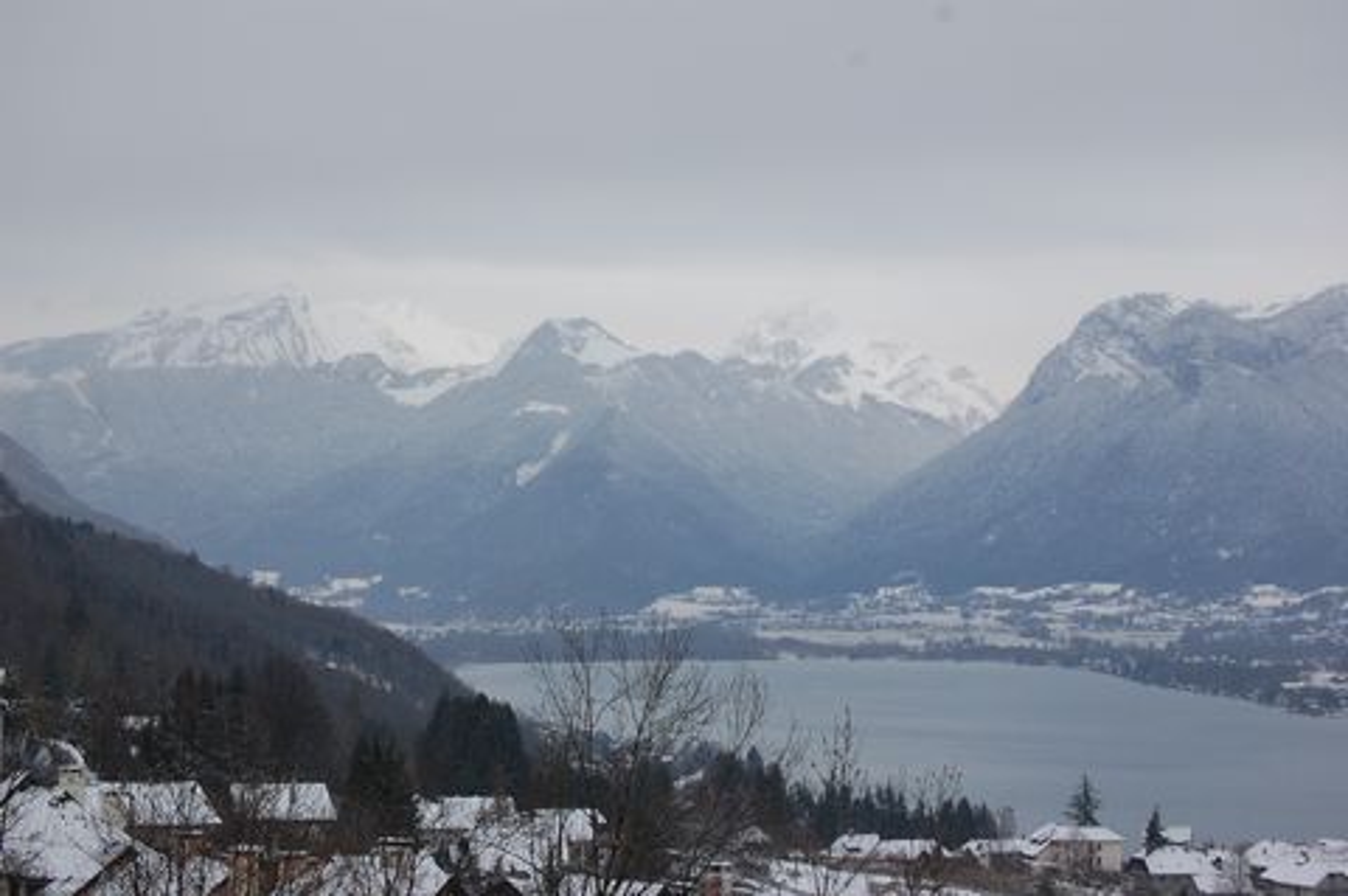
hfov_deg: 24.6
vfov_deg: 16.5
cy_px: 448
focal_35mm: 82
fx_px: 3086
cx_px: 674
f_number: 8
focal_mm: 55
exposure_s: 1/50
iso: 400
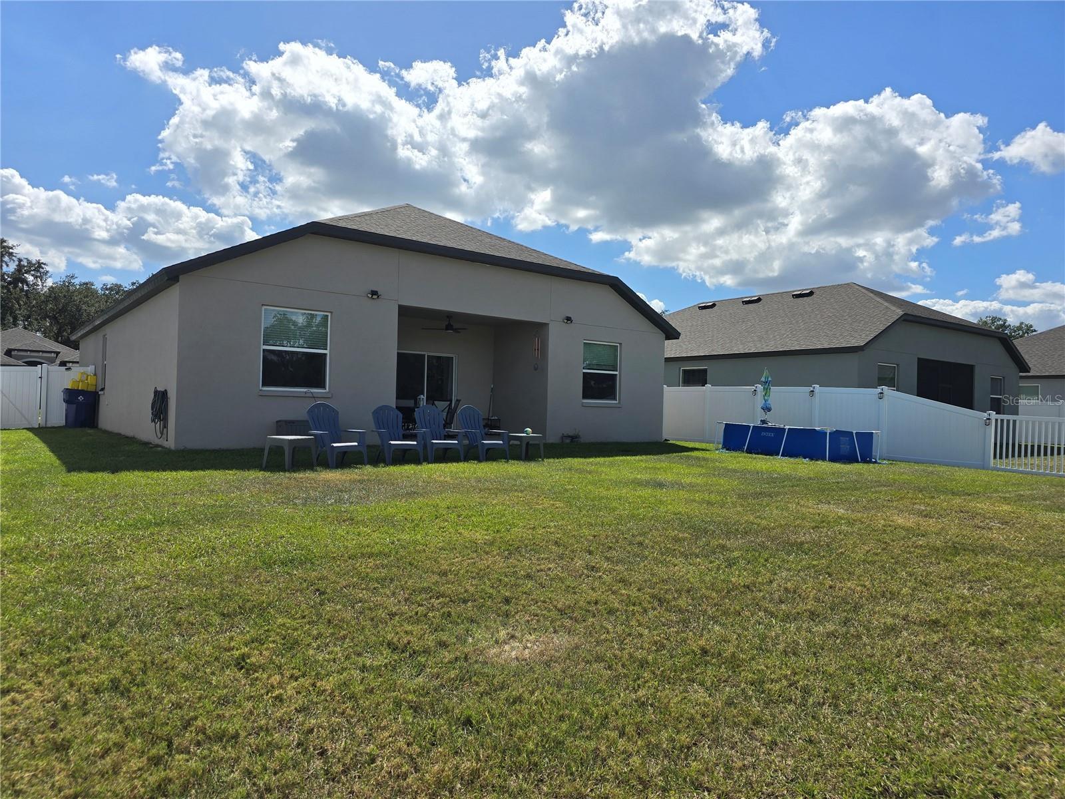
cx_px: 532
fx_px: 708
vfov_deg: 58.9
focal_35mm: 23
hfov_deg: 73.9
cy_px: 400
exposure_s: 1/1668
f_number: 1.7
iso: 12
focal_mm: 6.3
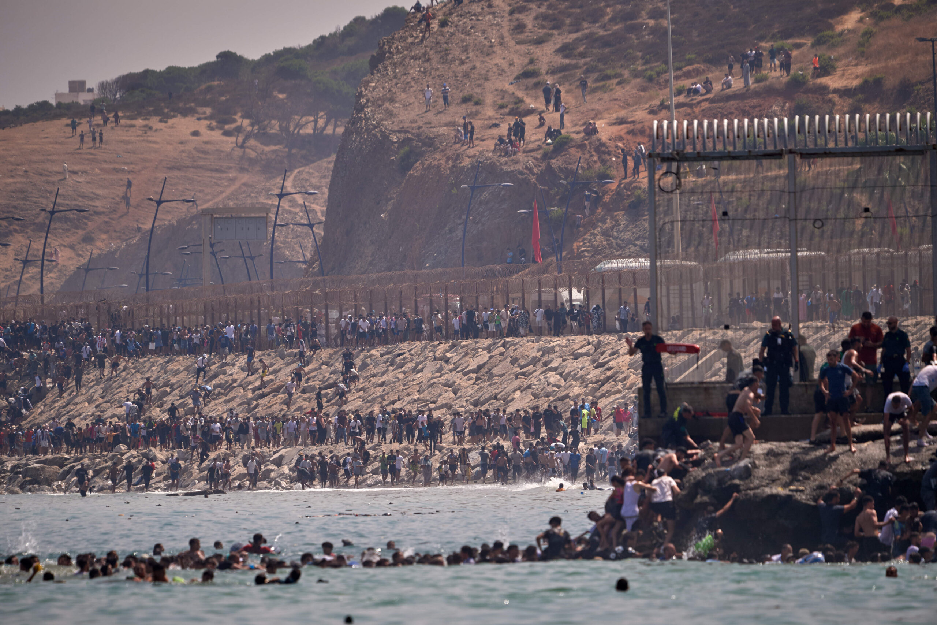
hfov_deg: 3.7
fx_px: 14315
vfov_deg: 2.5
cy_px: 312
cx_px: 468
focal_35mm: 550
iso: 320
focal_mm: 550
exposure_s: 1/2500
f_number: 6.3
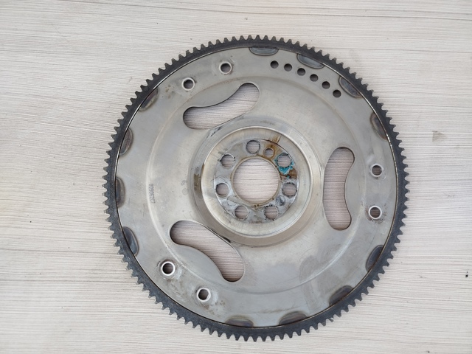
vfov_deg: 56.8
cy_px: 177
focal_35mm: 24
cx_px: 236
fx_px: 327
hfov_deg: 71.6
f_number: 1.7
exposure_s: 1/100
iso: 100
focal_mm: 5.31
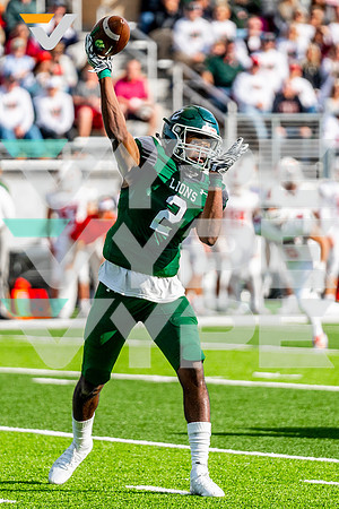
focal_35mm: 380
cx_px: 200
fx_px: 5367
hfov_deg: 3.6
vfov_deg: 5.4
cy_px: 246
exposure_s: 1/2000
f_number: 2.8
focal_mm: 200
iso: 400
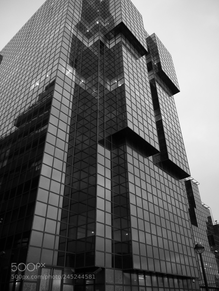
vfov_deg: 63.4
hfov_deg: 49.8
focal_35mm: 28
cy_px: 146
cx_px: 110
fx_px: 236
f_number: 3.5
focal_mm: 14
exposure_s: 1/60
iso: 1250
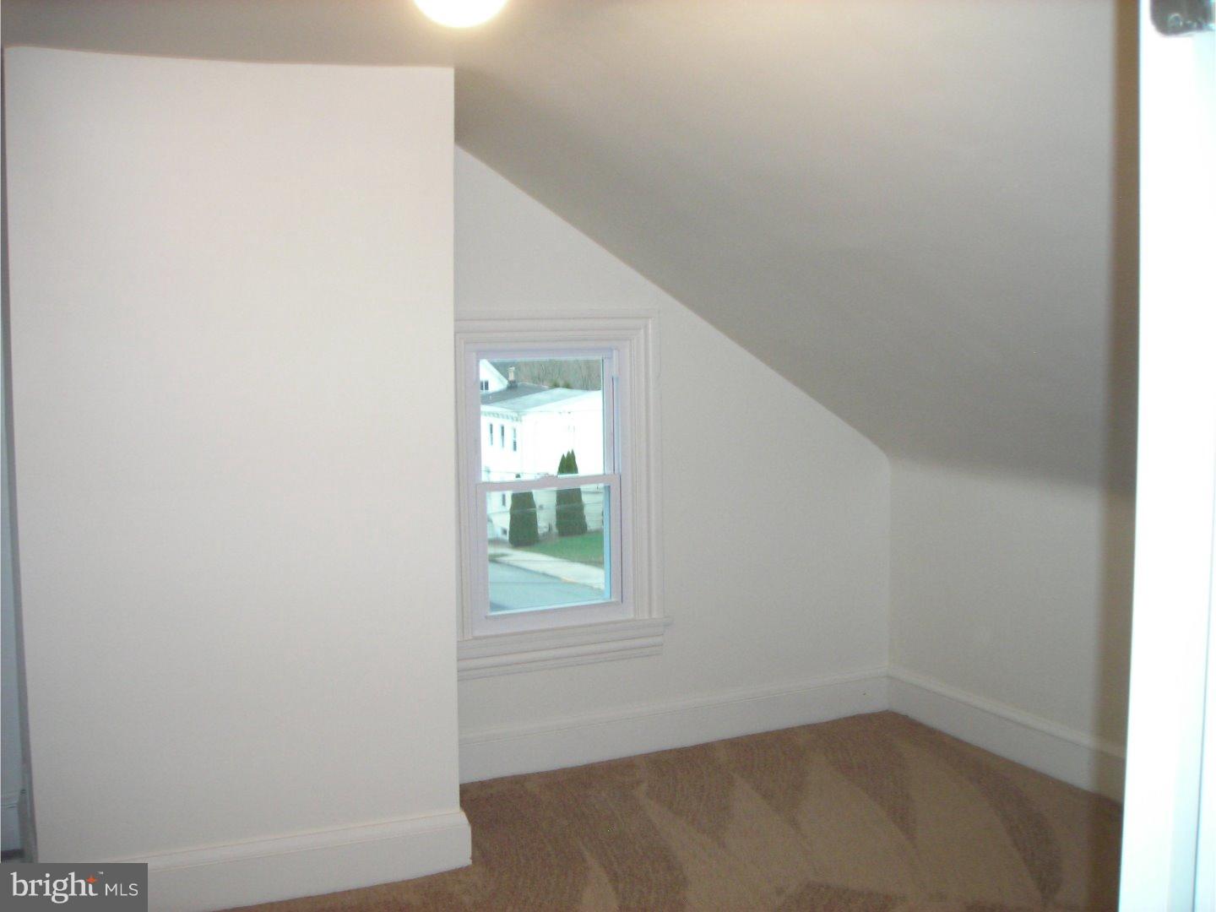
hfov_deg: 49.0
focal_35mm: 38
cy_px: 456
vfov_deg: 37.7
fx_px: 1335
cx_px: 608
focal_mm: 6.3
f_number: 3.2
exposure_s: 1/17.6
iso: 200
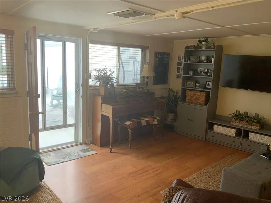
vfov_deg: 48.2
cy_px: 102
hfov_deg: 61.7
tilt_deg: -9.5
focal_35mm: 29
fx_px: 227
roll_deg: -3.3
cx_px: 136
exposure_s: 1/60
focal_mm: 3
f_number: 1.8
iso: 50
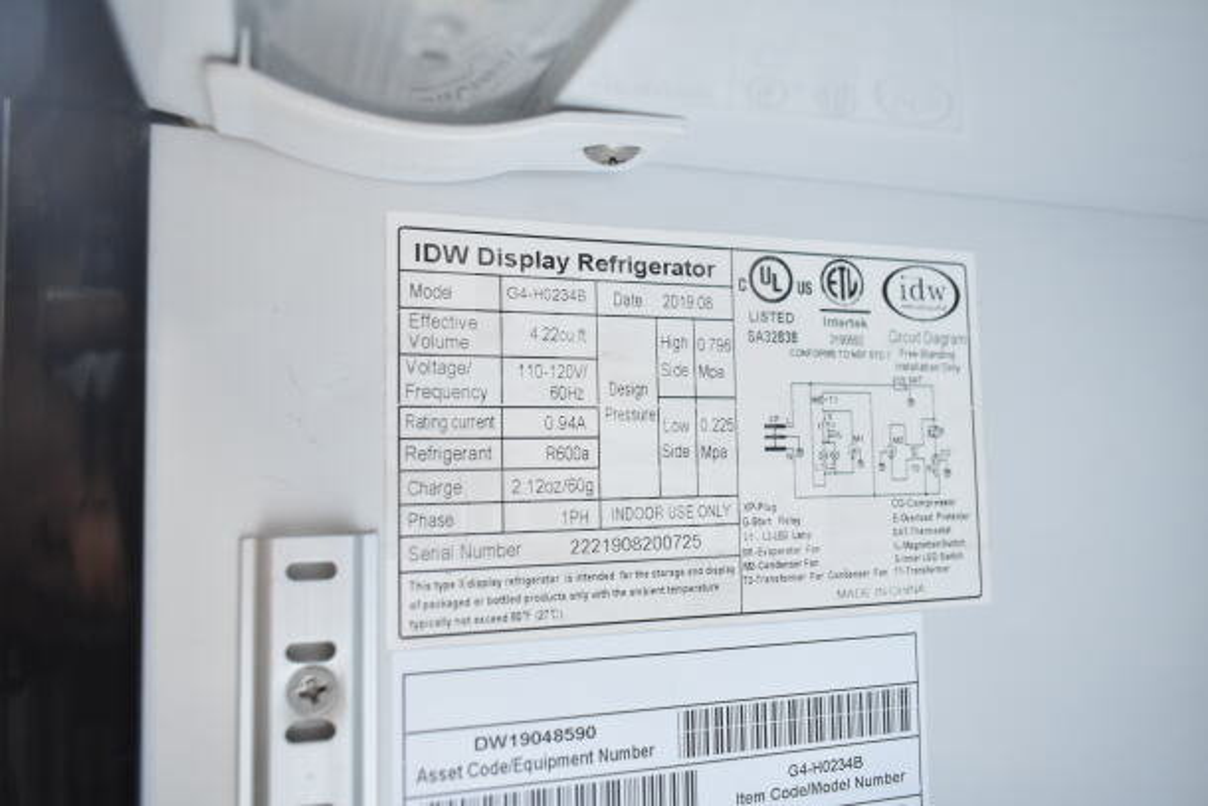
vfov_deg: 43.6
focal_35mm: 30
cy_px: 403
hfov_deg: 61.9
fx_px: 1007
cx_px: 604
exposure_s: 1/80
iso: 1600
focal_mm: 20
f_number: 4.5
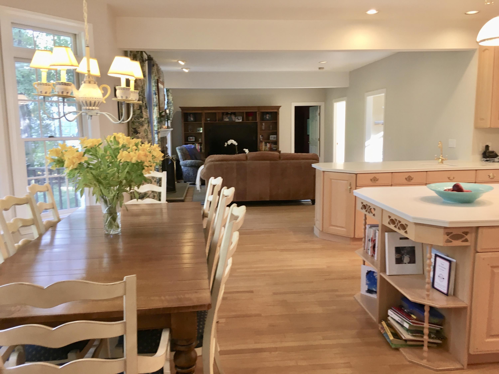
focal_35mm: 29
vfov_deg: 48.2
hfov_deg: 61.7
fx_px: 418
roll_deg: -0.3
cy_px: 187
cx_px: 250
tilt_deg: -8.0
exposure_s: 1/30
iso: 64
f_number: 2.2
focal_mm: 4.15
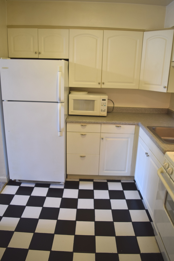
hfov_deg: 47.9
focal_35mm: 27
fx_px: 196
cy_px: 130
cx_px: 87
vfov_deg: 67.4
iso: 400
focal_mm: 18
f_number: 3.5
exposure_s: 1/25
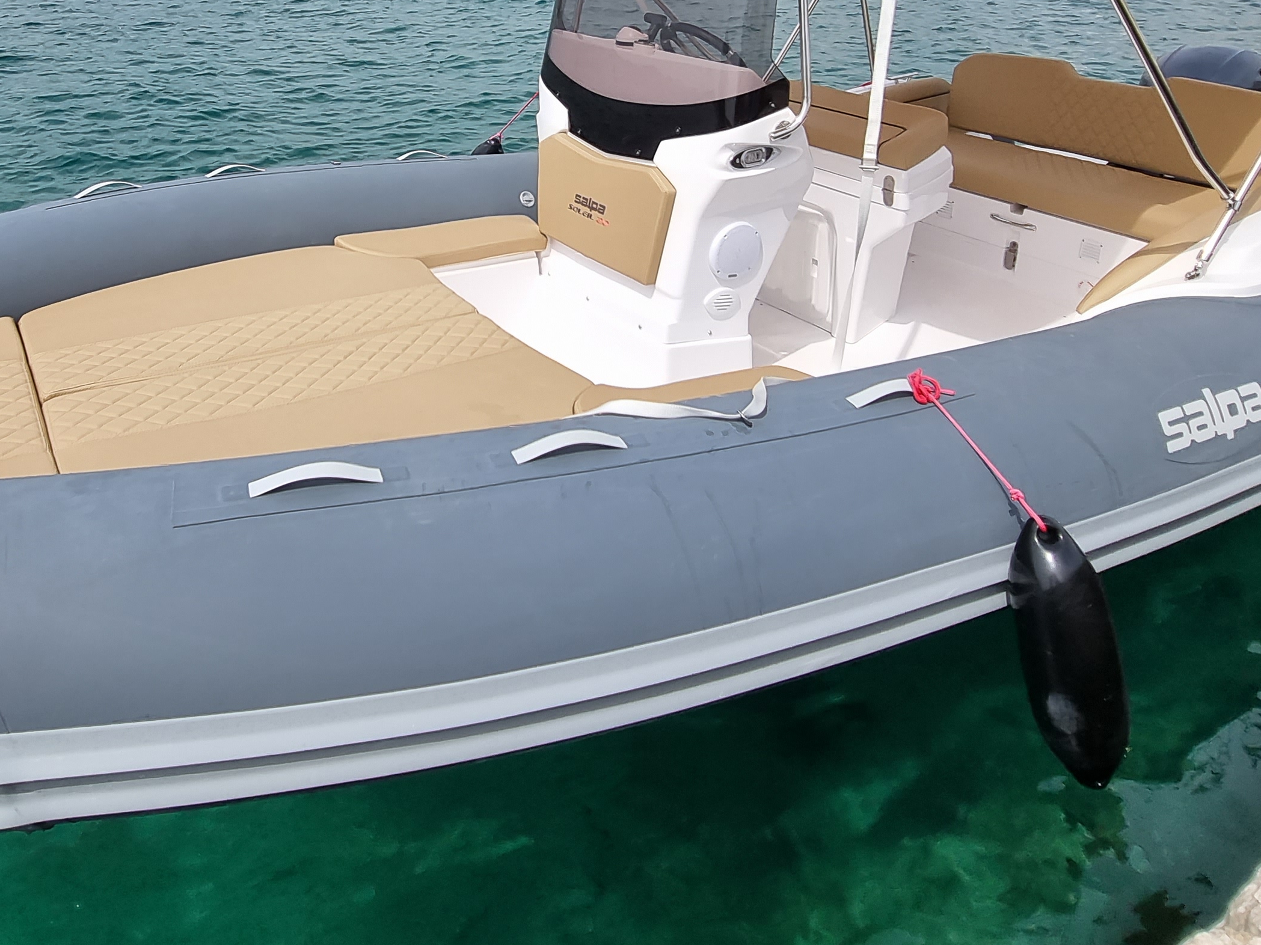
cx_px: 459
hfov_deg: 68.1
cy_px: 140
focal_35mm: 25
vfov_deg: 50.2
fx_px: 911
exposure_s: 1/2200
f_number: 2.2
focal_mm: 2.2
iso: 50
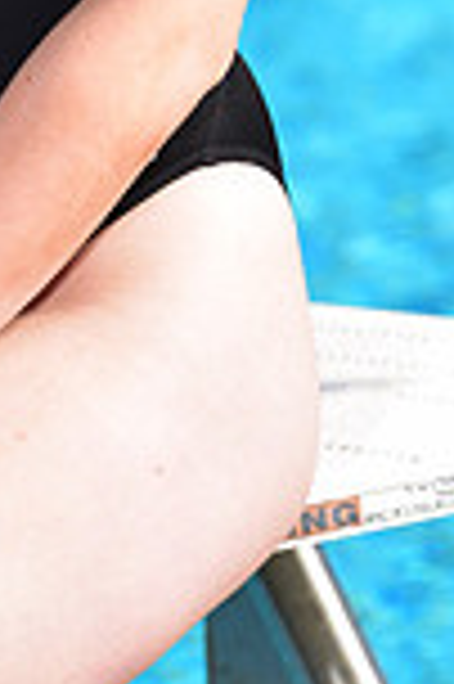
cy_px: -338
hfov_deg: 2.7
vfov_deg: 4.0
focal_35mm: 516
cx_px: -146
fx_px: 9783
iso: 64
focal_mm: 135
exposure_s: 1/250
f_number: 5.6
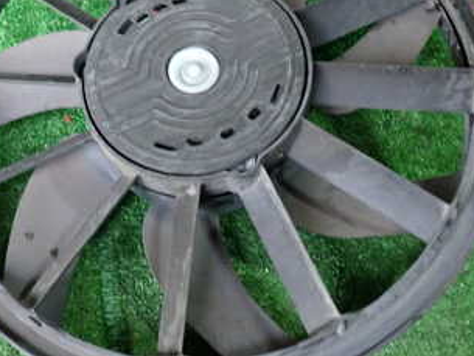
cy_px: 123
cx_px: 202
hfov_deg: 32.6
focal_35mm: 59
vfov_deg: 24.7
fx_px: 808
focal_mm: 5.4
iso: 640
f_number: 2.3
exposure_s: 1/30
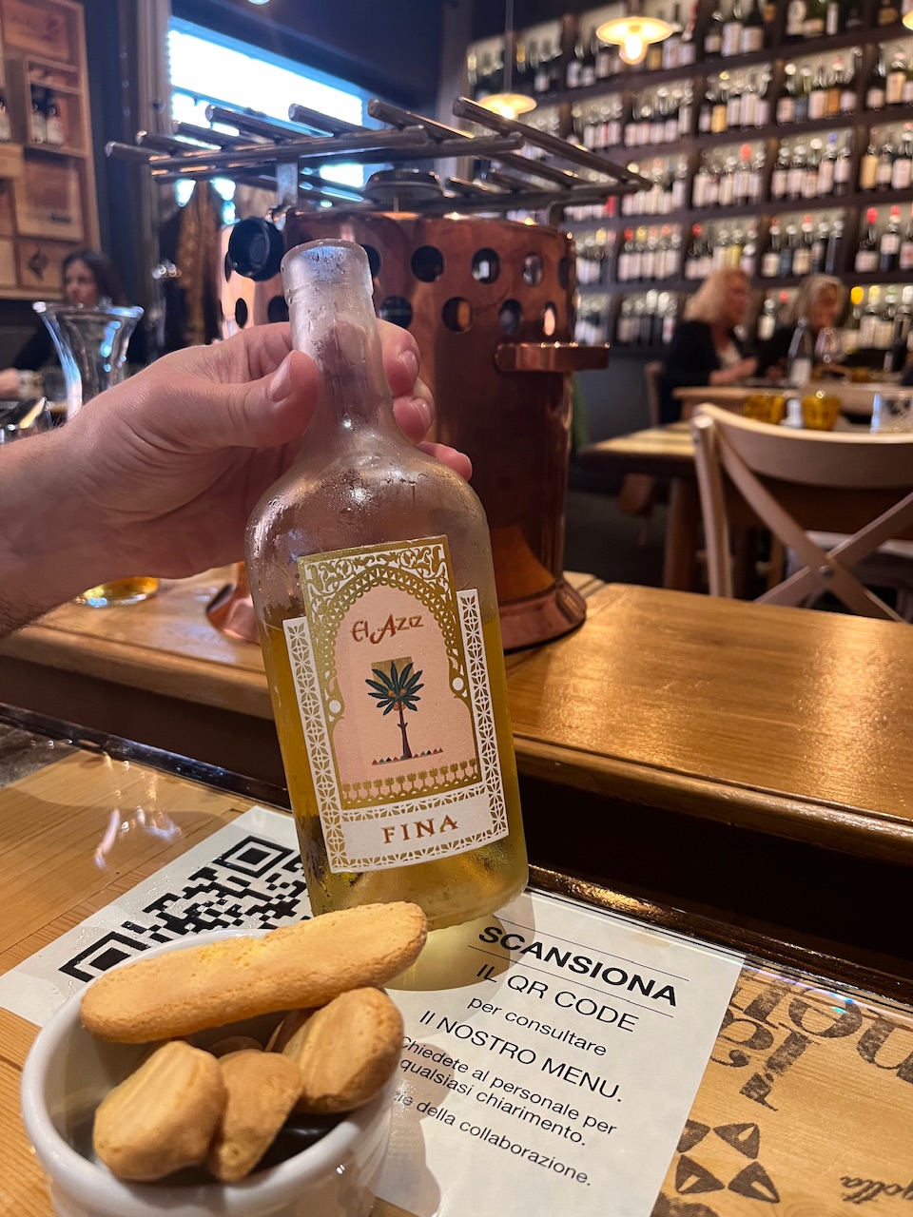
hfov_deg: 53.1
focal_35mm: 26
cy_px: 608
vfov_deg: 67.3
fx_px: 914
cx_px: 456
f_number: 1.6
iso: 320
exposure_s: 1/59
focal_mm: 5.1
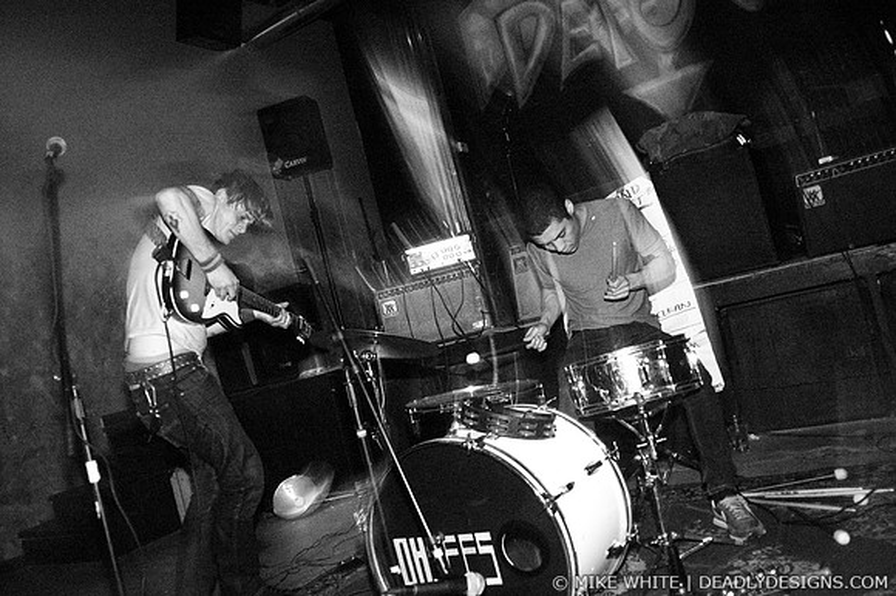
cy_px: 298
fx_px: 746
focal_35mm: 30
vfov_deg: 43.6
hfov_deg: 62.0
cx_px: 448
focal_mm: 20
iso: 1600
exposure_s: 1/20
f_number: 2.8
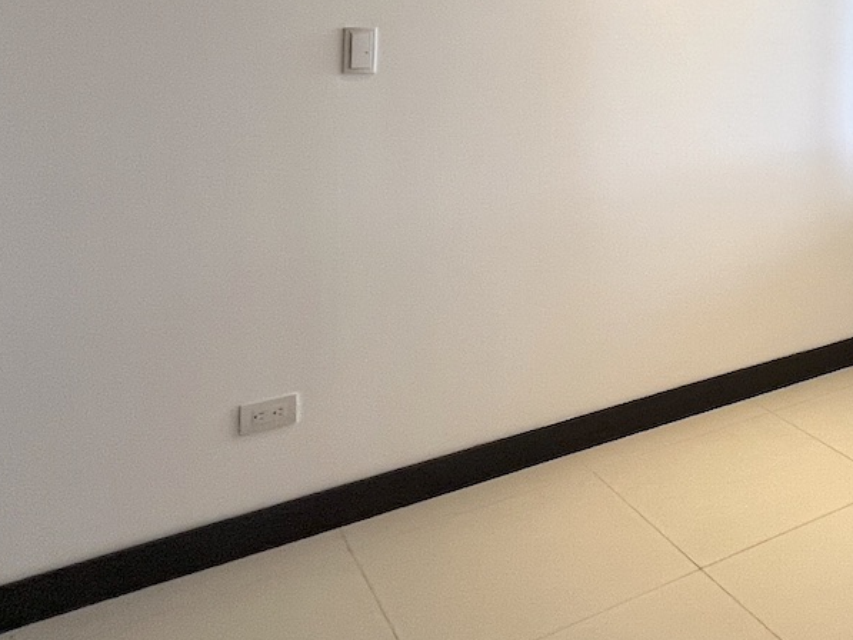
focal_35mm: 37
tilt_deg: -1.0
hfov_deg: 41.8
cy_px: 2
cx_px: 897
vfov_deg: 35.1
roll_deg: +0.0
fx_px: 912
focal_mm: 1.57
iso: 160
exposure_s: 1/60
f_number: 1.8
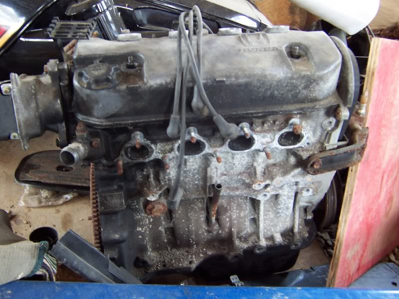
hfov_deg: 51.4
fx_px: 415
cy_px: 150
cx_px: 200
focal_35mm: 36
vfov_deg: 39.7
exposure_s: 1/10
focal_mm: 5.6
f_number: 2.8
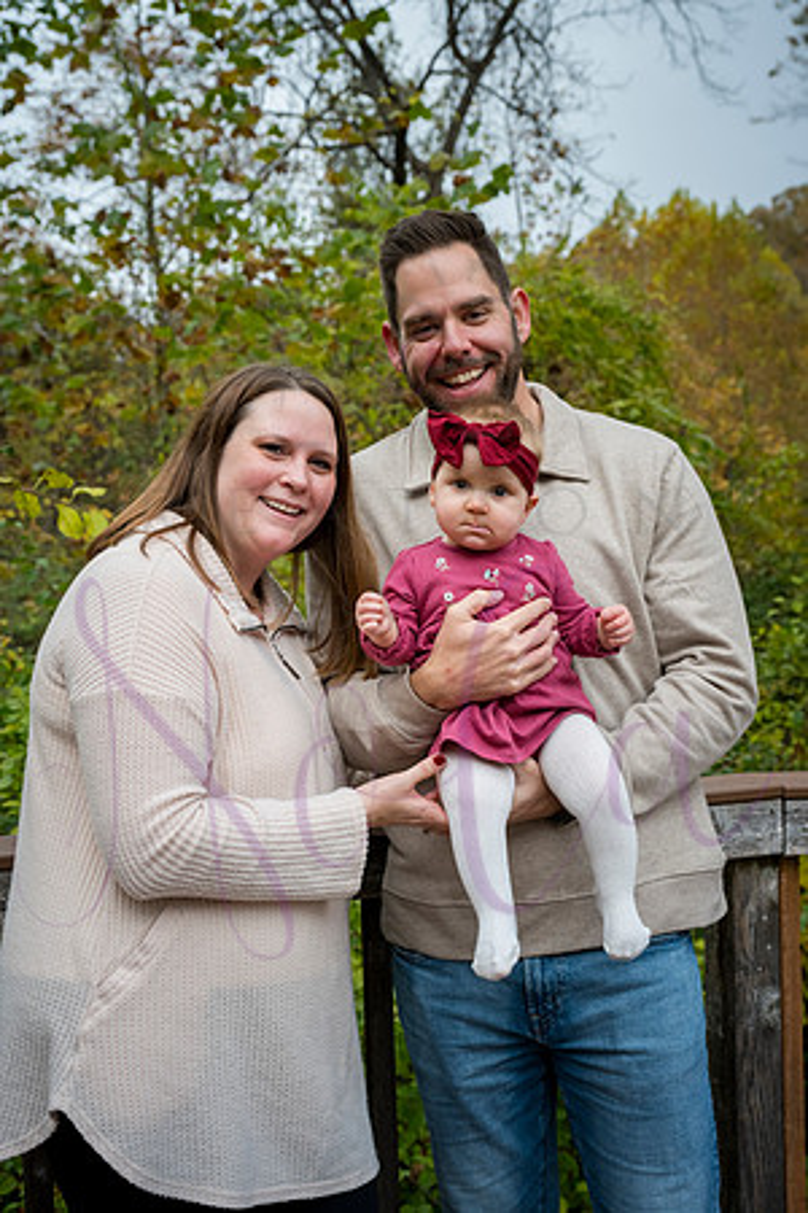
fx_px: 1683
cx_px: 404
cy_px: 606
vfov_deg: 39.6
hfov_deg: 27.0
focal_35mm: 50
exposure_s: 1/500
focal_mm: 50
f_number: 6.3
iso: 400
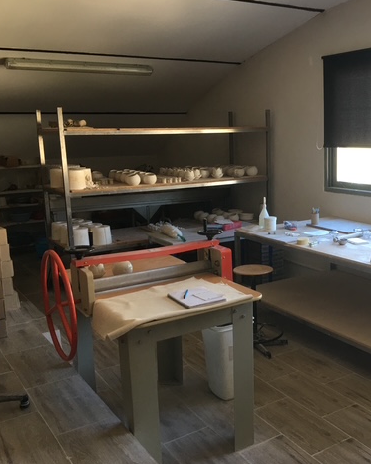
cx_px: 276
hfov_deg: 37.3
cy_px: 236
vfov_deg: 46.8
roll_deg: +0.6
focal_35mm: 39
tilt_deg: -11.4
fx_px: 535
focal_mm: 4.15
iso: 32
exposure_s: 1/17
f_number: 2.2
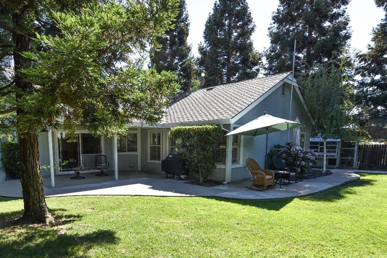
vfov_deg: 53.4
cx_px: 164
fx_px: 247
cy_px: 183
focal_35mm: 23
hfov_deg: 75.6
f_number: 7.1
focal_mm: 14
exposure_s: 1/200
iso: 100
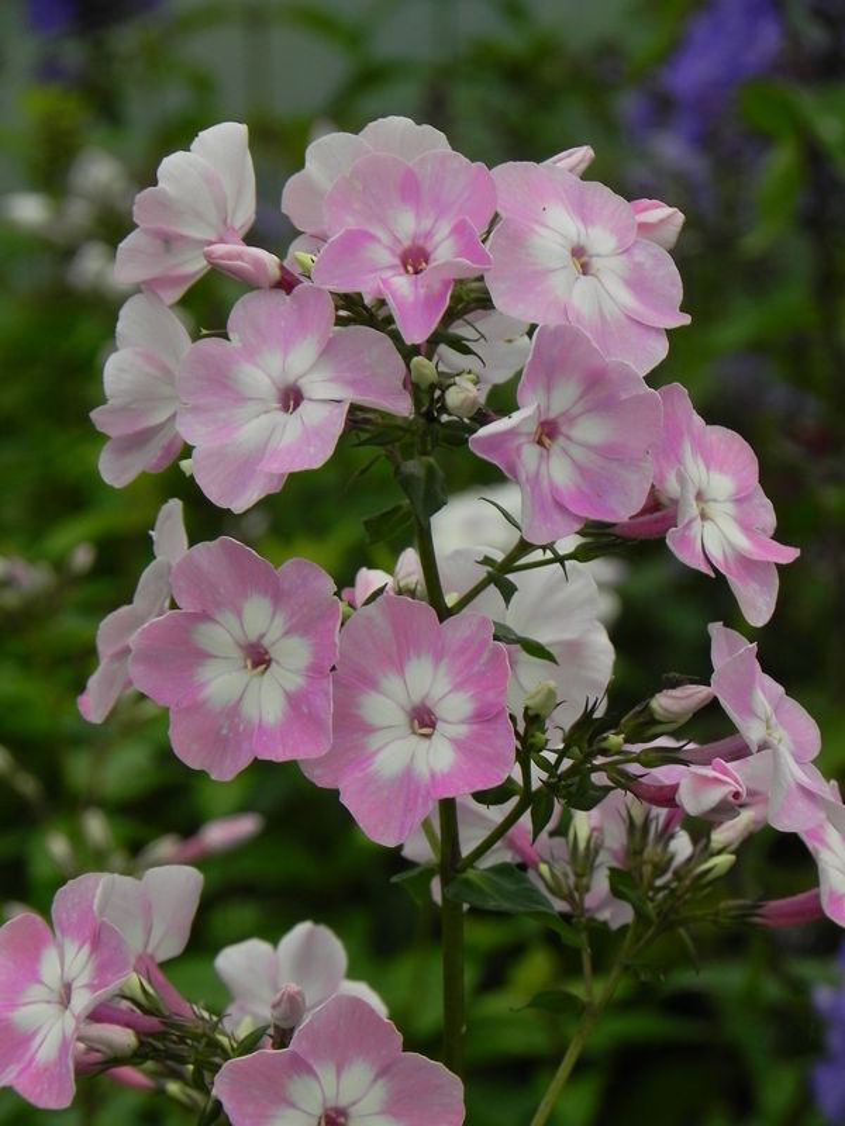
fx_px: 6900
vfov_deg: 9.3
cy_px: 563
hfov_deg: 7.0
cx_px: 422
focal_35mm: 212
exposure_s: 1/100
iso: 160
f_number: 5
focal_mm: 37.7
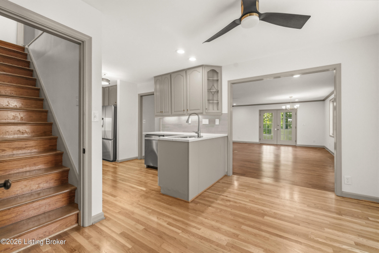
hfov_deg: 100.4
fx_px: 158
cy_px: 126
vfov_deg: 77.3
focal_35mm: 15
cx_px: 190
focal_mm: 10
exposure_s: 1/2.5
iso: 400
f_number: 11
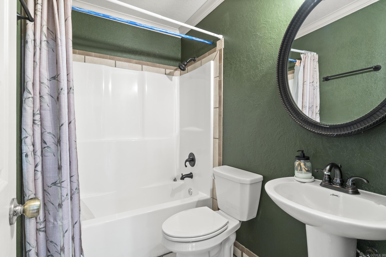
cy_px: 128
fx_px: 177
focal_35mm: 16
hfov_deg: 95.0
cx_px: 193
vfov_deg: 72.0
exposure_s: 2.5
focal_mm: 11
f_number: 9
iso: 250
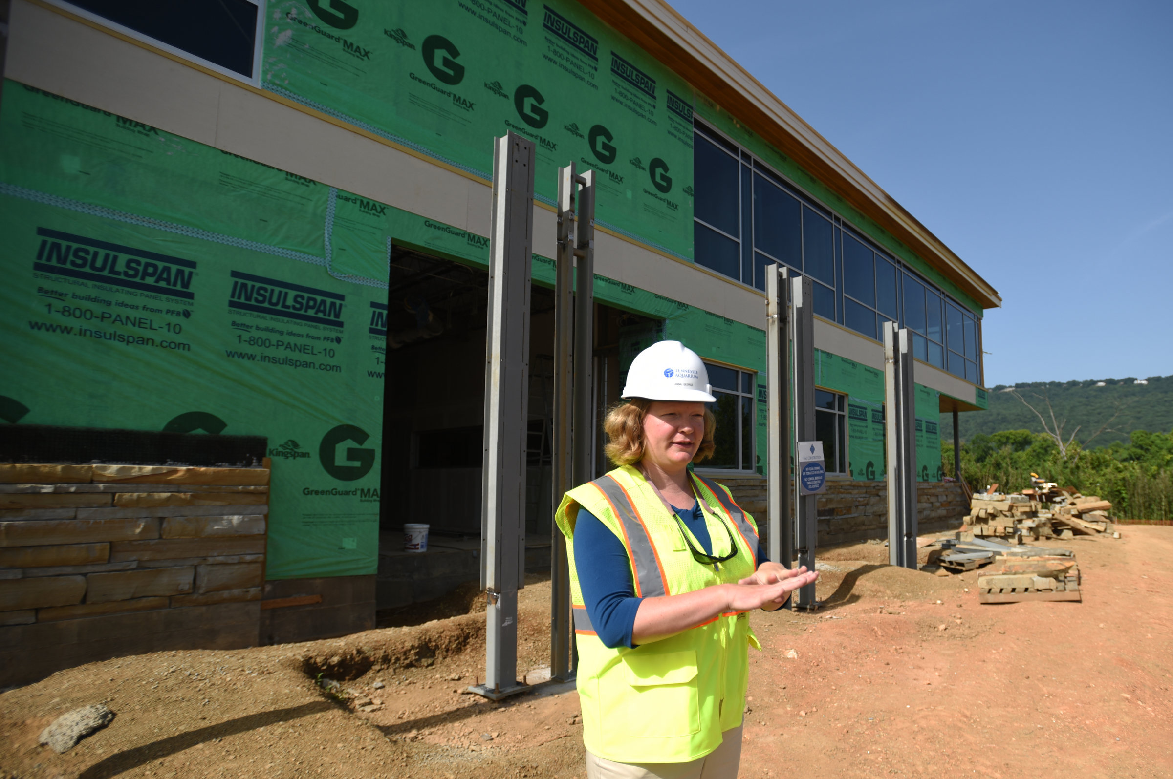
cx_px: 586
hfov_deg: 93.3
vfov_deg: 70.3
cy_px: 390
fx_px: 553
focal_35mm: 17
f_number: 2.8
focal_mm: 17
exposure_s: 1/1600
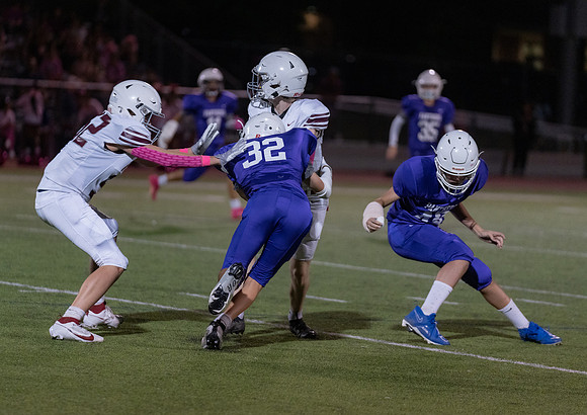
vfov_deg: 6.7
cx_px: 272
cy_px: 196
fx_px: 3568
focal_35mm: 215
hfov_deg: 9.4
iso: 3200
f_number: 2.8
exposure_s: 1/1250
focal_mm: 186
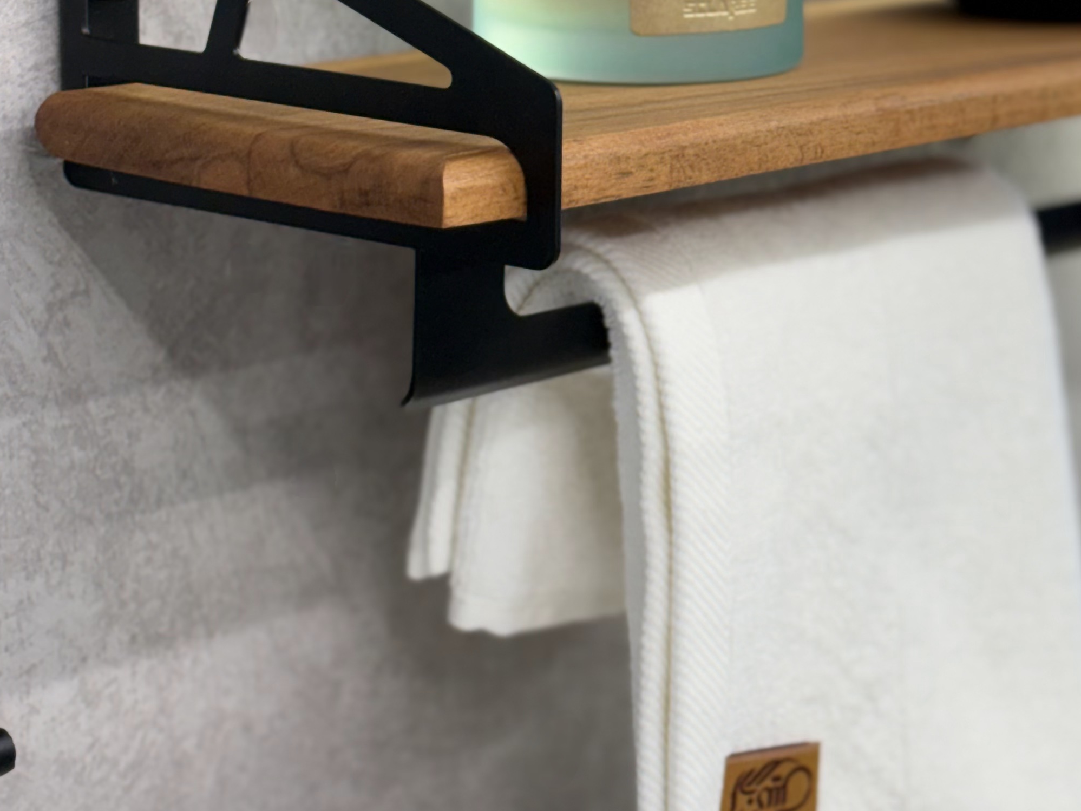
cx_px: 770
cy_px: 156
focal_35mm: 105
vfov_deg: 14.0
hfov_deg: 18.6
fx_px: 3279
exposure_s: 1/100
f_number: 1.6
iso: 40
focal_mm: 5.96
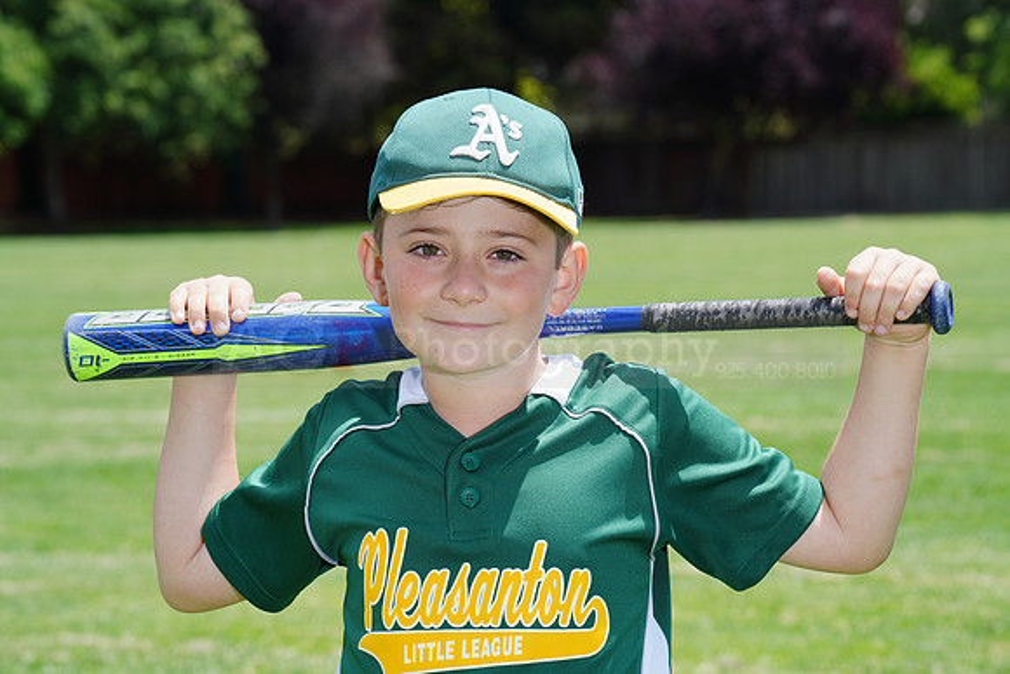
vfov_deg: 8.2
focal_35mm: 168
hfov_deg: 12.2
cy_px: 337
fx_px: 4714
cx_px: 505
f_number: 11
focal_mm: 168
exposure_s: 1/200
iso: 200
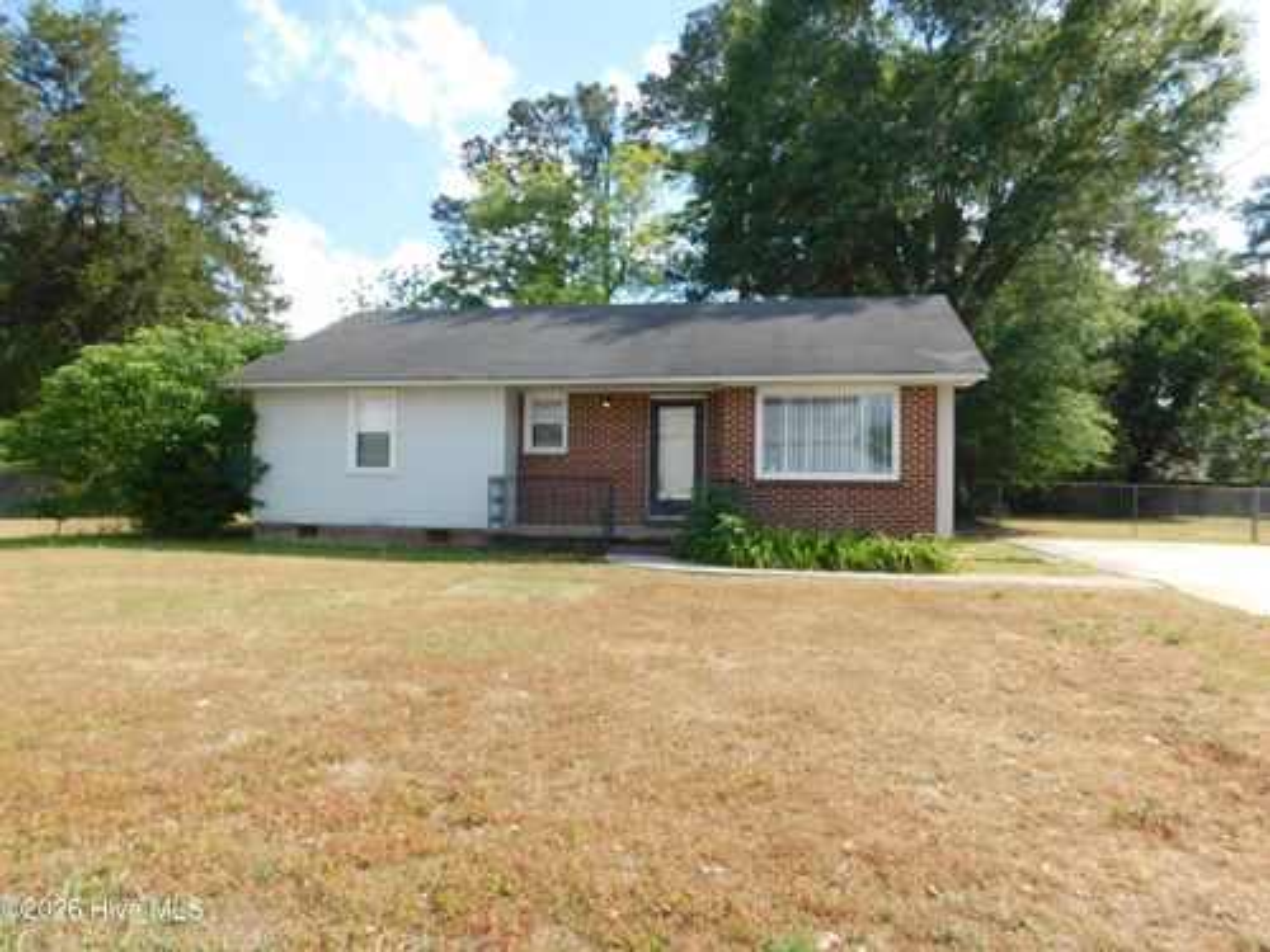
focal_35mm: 23
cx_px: 635
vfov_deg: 58.9
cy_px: 476
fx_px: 844
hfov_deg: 73.9
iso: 125
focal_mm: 4
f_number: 3
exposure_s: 1/800
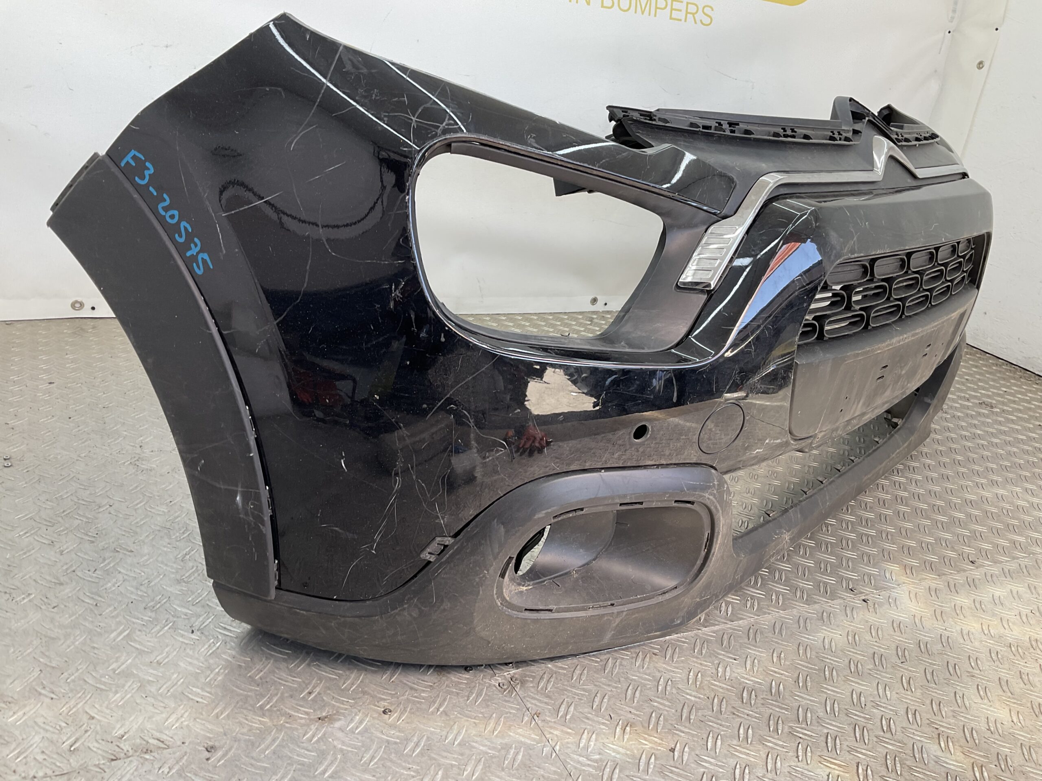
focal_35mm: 29
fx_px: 873
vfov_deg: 48.2
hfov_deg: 61.7
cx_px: 521
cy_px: 390
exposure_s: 1/100
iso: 25
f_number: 1.8
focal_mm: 3
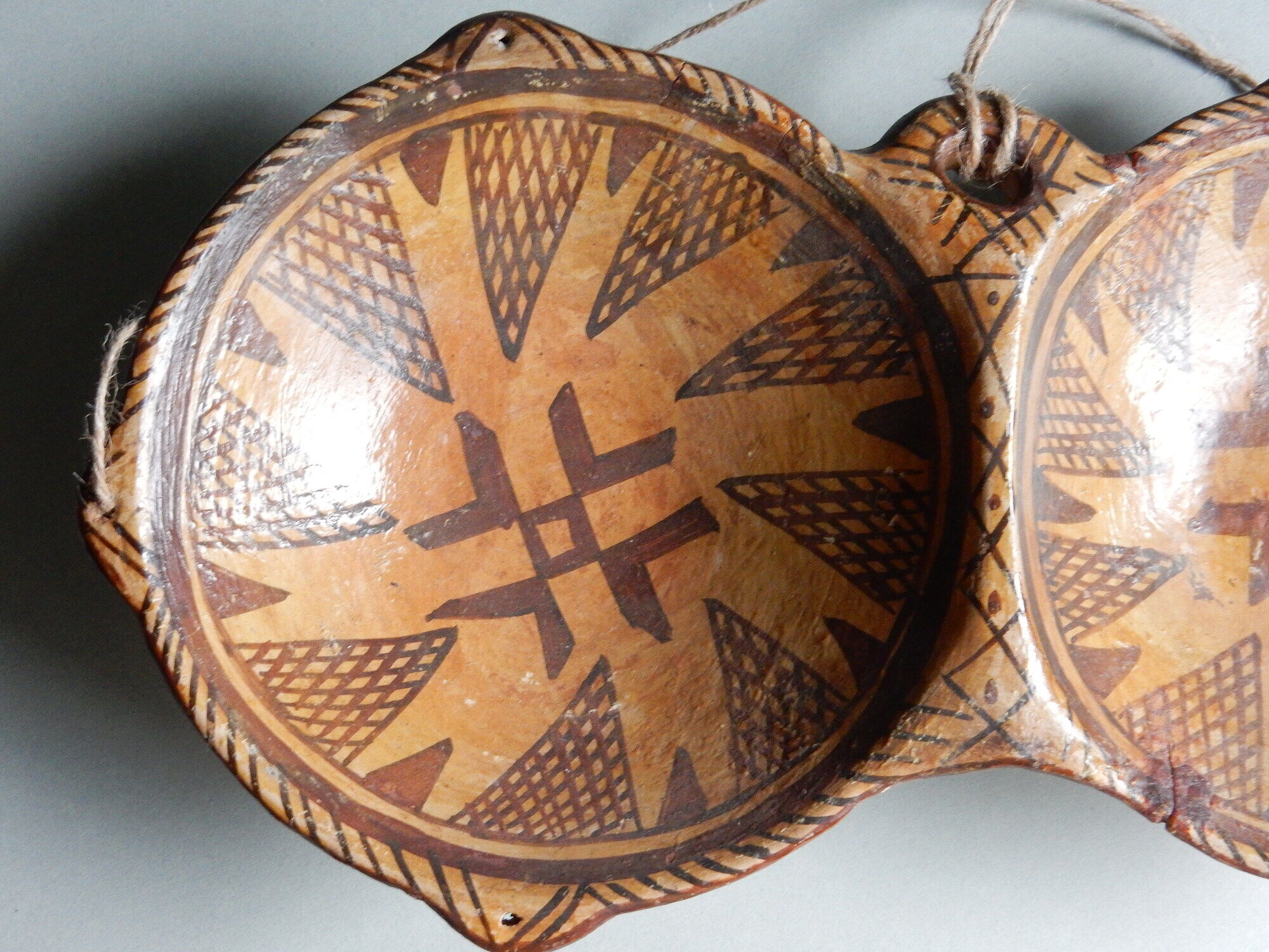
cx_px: 634
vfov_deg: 33.6
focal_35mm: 43
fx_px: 1576
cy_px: 476
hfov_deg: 43.9
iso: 560
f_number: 4.2
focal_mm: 7.6
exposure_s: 1/8
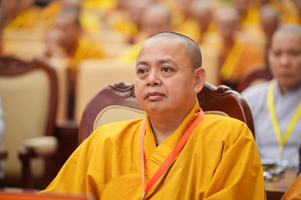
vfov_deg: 9.5
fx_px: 1204
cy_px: 100
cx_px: 150
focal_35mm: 144
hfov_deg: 14.3
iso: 1600
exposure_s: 1/125
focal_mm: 144
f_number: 2.8
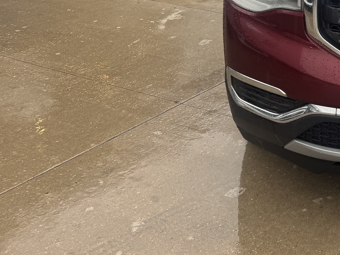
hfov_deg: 26.9
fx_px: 609
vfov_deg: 22.3
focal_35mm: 62
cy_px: -28
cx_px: 426
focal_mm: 6.76
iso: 64
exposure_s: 1/229
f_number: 1.78
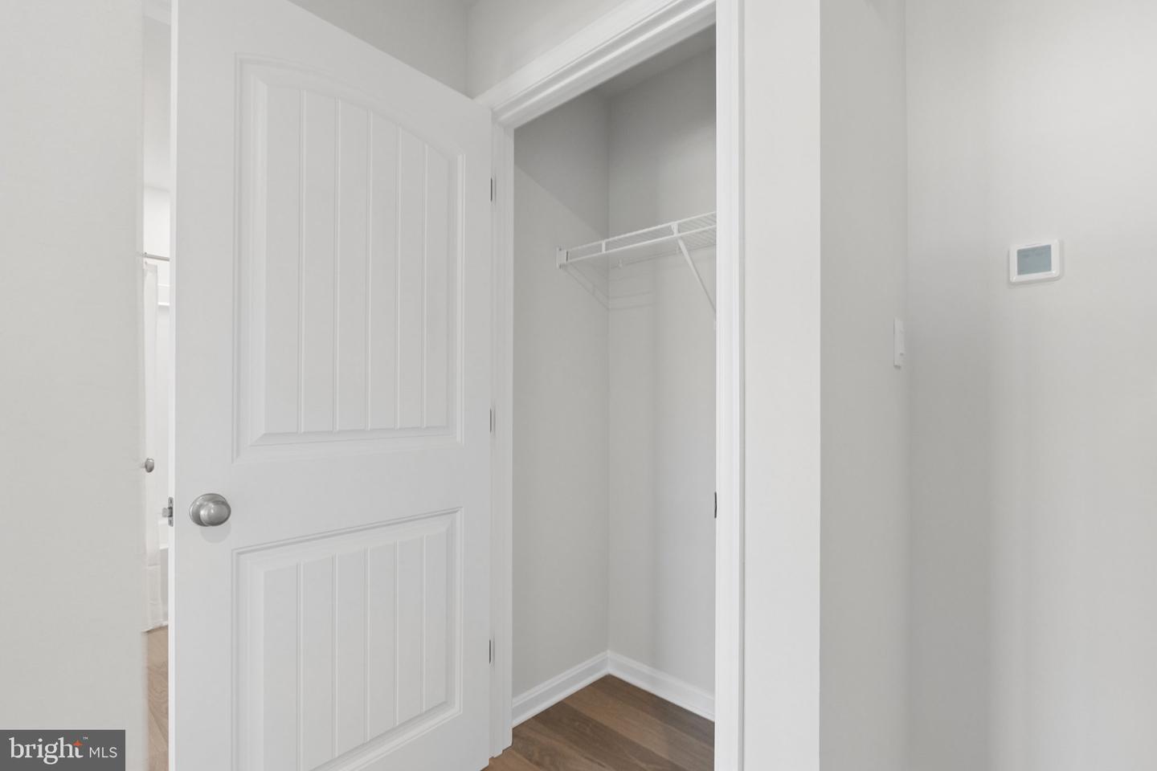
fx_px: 530
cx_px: 578
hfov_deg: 95.0
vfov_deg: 72.1
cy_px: 386
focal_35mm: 16
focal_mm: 11
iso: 400
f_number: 8
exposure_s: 1/10
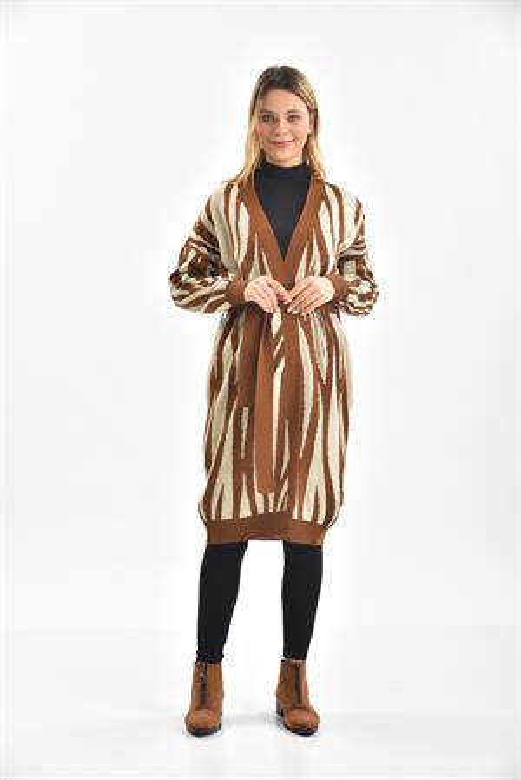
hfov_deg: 24.2
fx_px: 1214
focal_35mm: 56
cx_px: 260
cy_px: 390
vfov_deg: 35.6
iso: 100
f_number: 6.3
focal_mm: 56
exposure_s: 1/160
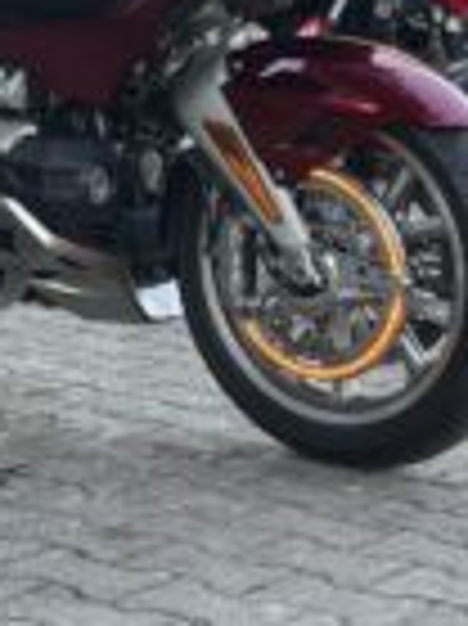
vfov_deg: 15.0
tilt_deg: -2.1
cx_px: -45
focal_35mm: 129
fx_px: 2329
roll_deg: -1.9
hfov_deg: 11.3
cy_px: -7
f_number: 1.78
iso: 125
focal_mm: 6.86
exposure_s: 1/356
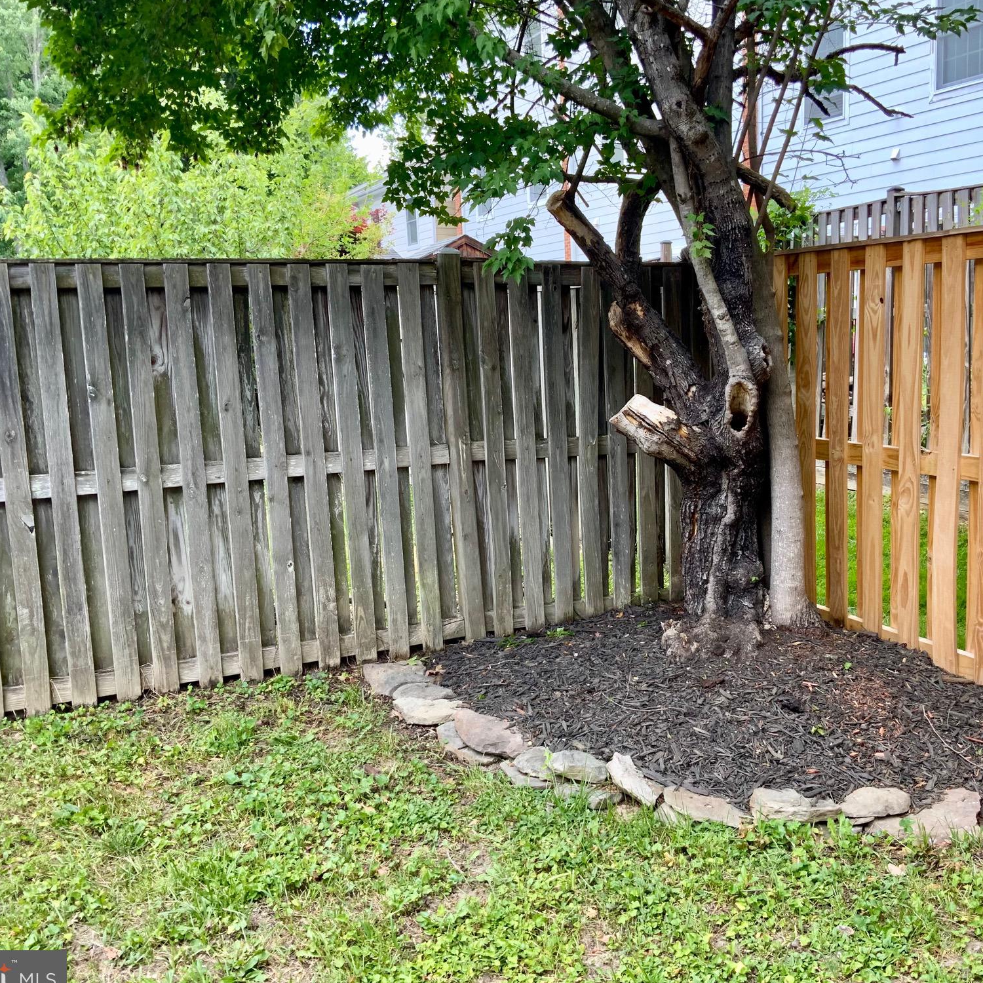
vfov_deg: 47.2
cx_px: 574
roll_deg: +1.3
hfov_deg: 47.0
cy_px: 501
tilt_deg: -9.8
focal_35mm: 35
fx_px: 1124
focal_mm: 3
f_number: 1.8
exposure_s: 1/129
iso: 16
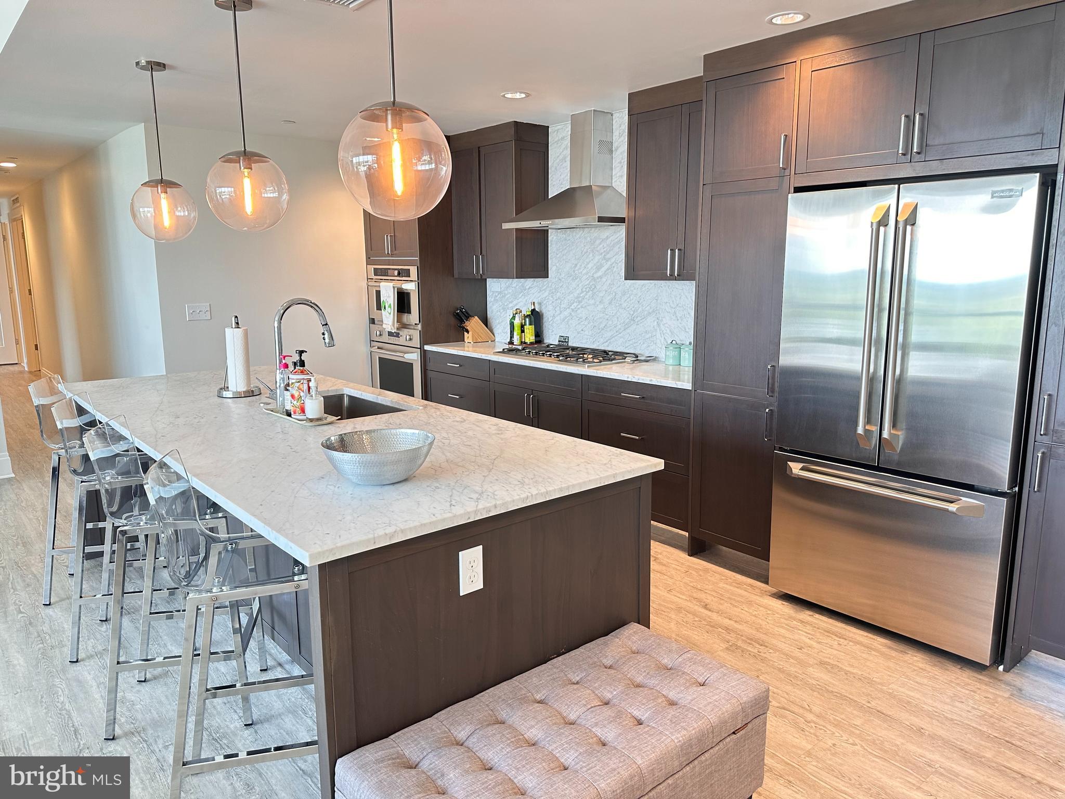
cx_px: 532
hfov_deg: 71.6
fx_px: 738
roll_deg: +0.2
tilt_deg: -9.8
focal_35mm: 24
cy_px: 400
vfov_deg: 56.8
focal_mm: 6.86
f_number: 1.78
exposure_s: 1/60
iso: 160
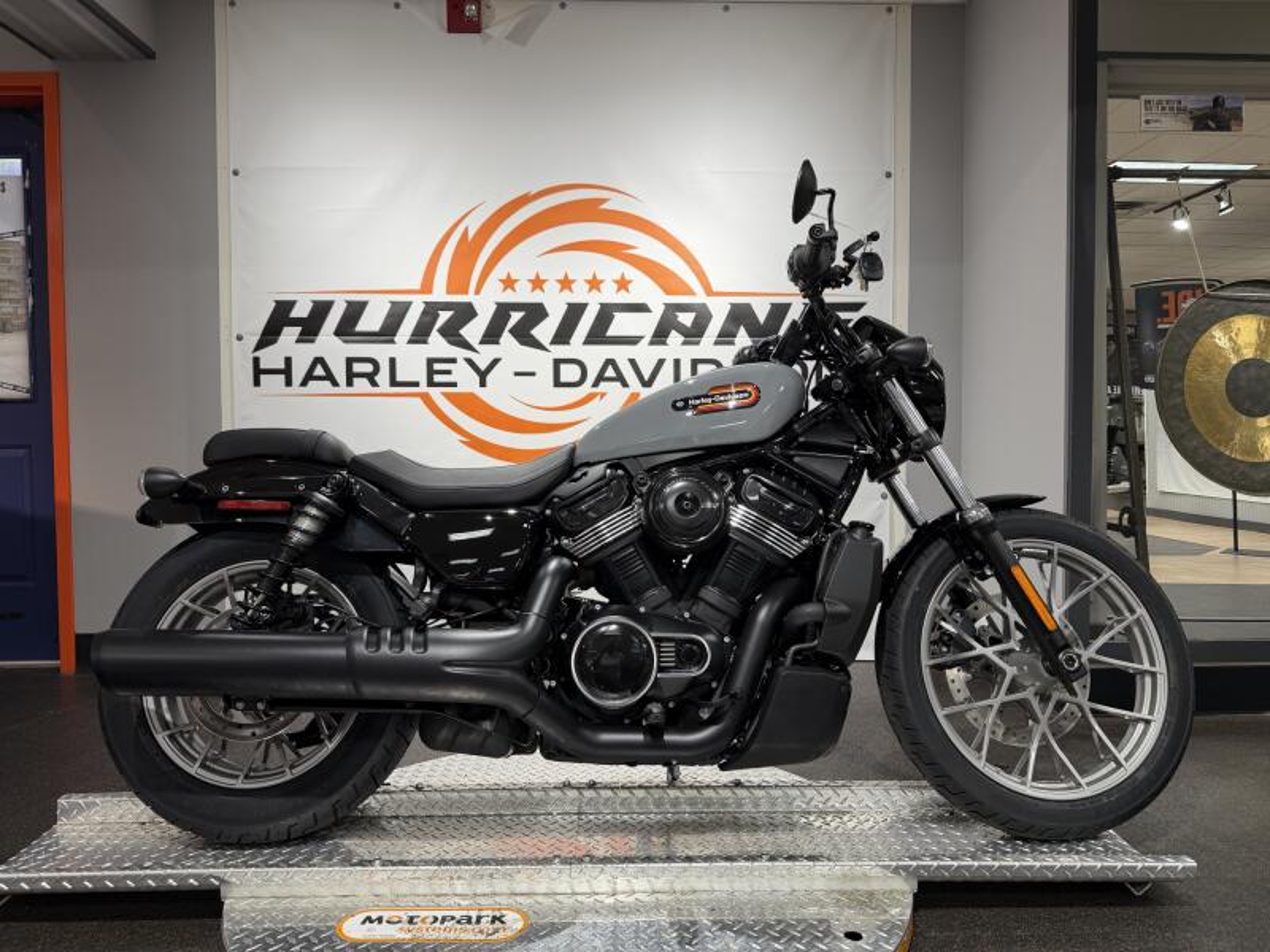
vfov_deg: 56.8
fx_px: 881
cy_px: 476
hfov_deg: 71.6
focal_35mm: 24
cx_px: 635
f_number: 1.78
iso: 125
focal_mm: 6.76
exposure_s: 1/60
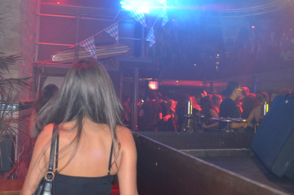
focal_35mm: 38
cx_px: 120
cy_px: 80
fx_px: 310
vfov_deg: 34.8
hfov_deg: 50.5
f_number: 3.8
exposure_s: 1/60
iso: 3200
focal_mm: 20
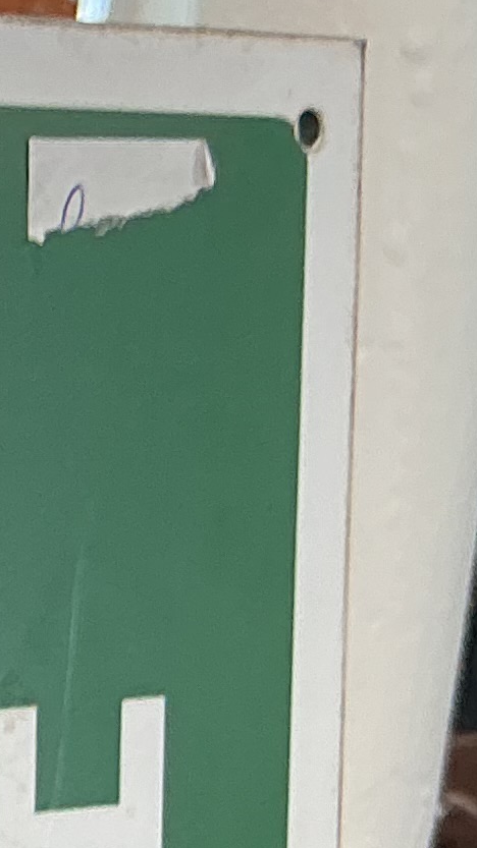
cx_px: -807
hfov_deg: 7.3
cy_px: 1203
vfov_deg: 13.4
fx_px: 3443
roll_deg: -2.3
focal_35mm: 153
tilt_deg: -18.6
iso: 40
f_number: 1.8
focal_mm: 3
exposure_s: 1/50
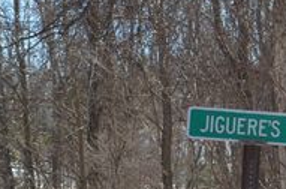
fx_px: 871
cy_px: 136
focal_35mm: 110
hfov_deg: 18.4
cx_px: 250
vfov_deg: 12.3
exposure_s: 1/250
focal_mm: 28
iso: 200
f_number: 8
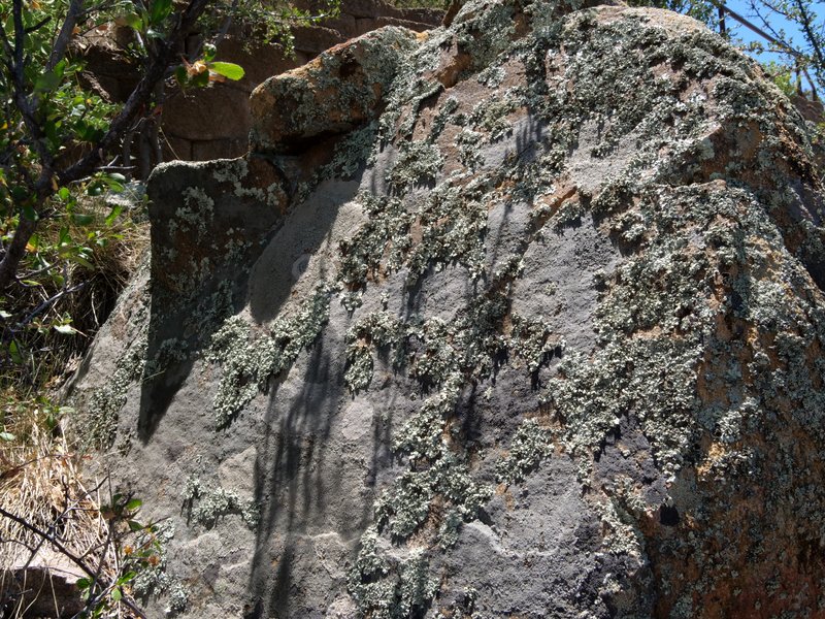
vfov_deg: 49.7
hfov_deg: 63.4
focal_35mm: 28
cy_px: 310
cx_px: 412
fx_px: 667
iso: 400
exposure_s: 1/320
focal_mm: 14
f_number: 11
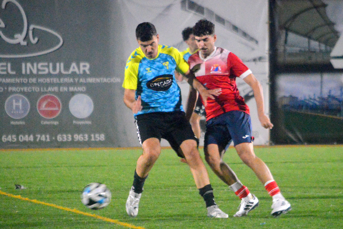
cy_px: 114
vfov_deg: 4.2
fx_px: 3143
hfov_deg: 6.2
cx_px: 172
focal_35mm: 330
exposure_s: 1/200
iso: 6400
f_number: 5.3
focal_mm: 220
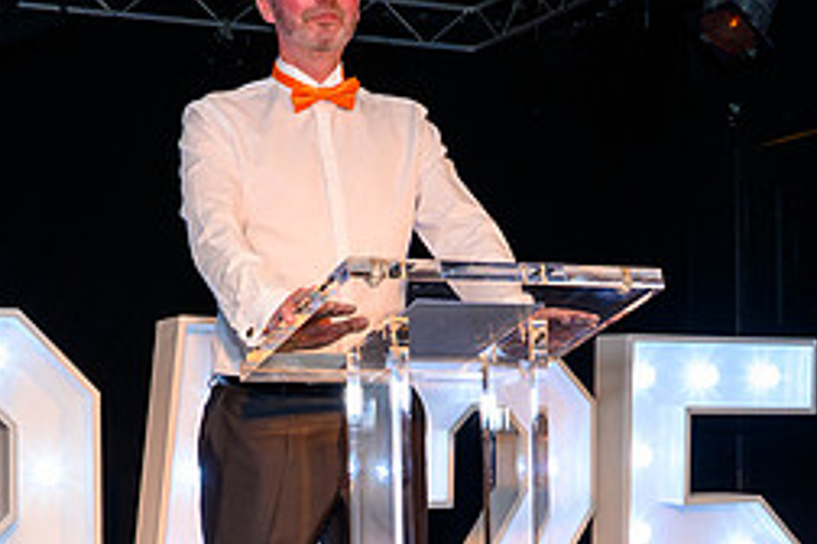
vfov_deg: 17.7
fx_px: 1725
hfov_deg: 26.6
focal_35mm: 76
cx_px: 313
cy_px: 467
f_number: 4
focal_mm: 27
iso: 1400
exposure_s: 1/125
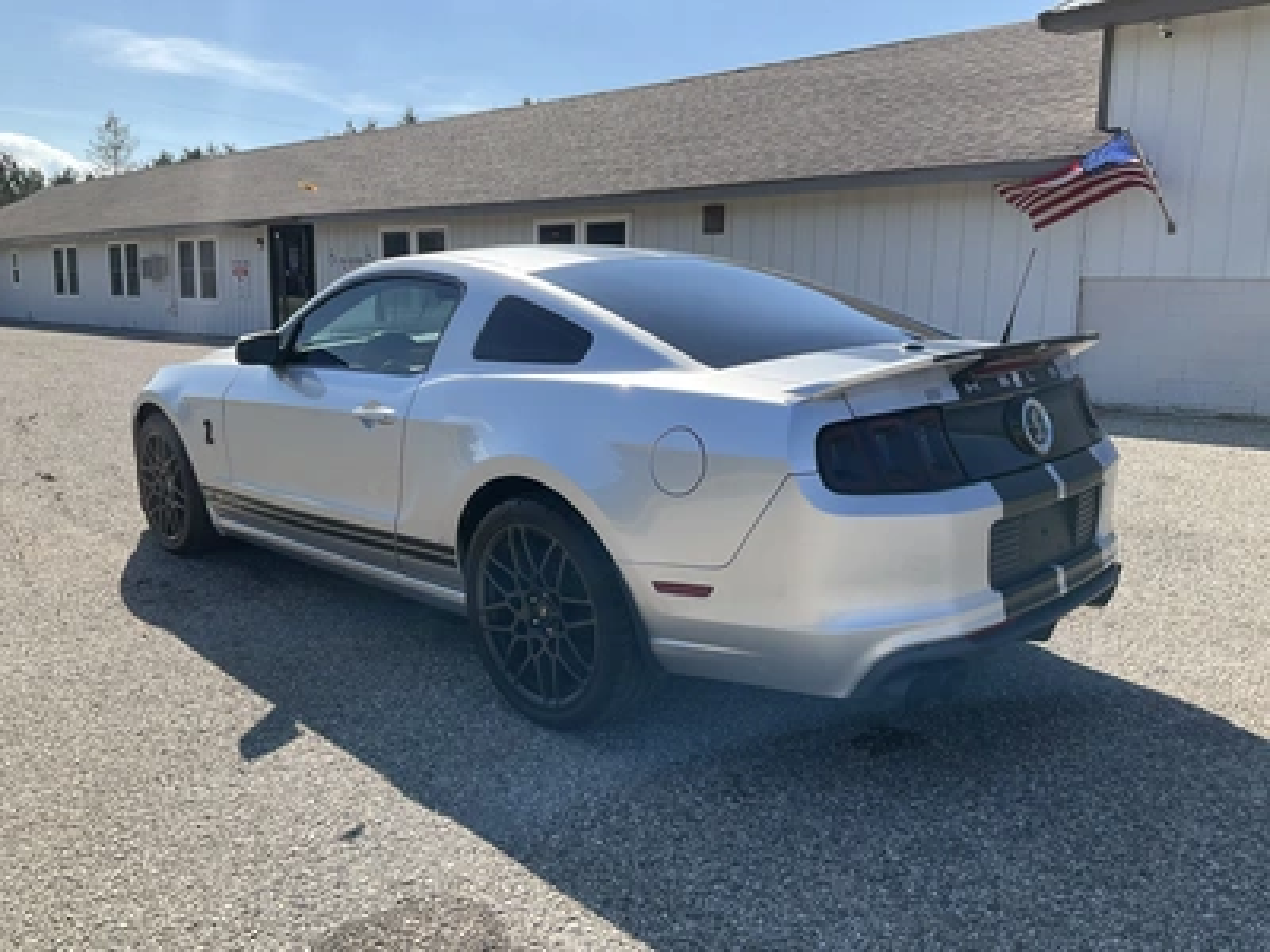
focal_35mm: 29
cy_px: 476
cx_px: 635
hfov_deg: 61.7
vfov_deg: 48.2
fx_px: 1064
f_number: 1.8
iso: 25
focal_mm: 3
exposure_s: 1/1250
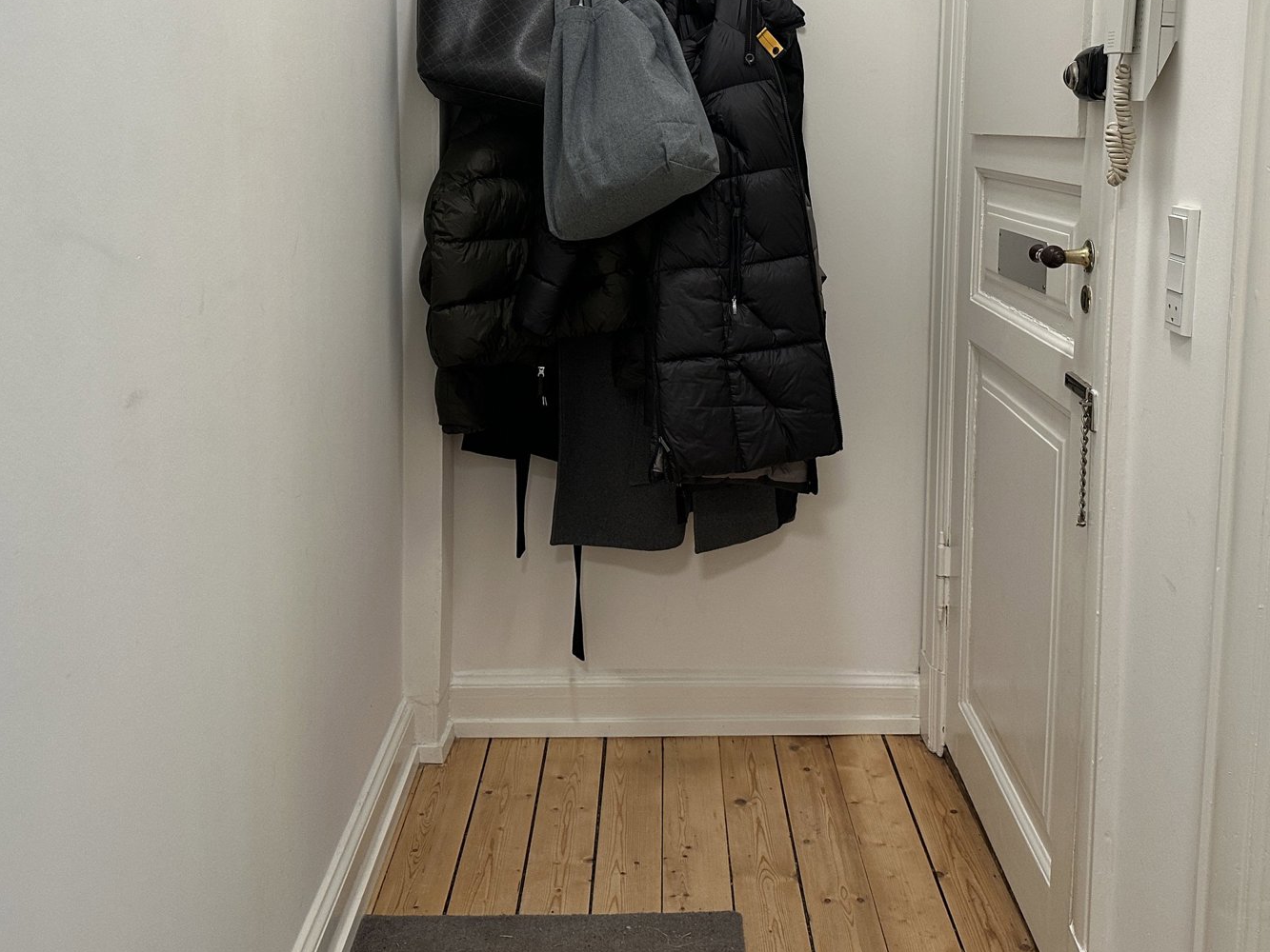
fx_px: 1321
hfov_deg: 51.1
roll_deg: +0.2
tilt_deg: -6.1
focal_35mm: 36
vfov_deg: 38.9
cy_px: 274
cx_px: 736
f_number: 1.78
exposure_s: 1/100
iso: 200
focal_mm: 6.86
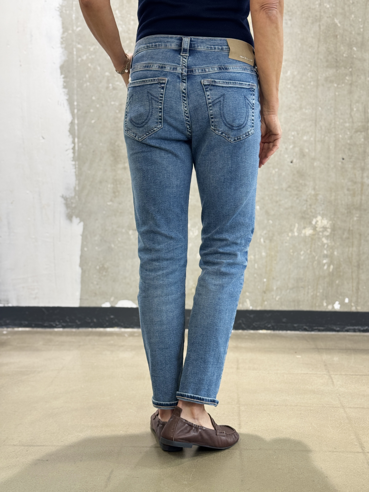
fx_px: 682
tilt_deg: -7.7
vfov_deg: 39.7
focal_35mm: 48
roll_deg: +0.6
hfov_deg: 30.3
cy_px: 246
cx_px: 184
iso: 125
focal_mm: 6.76
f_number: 1.78
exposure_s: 1/100
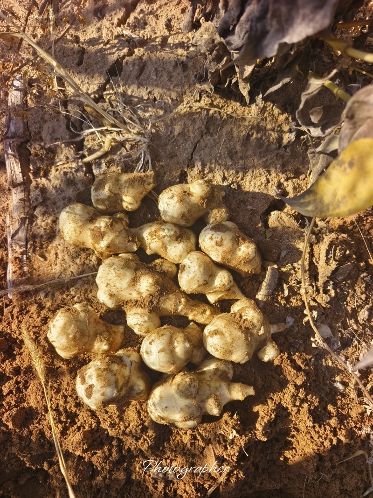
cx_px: 186
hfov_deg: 58.9
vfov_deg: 73.9
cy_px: 249
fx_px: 331
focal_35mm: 23
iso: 72
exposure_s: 1/1042
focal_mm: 5.5
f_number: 1.75
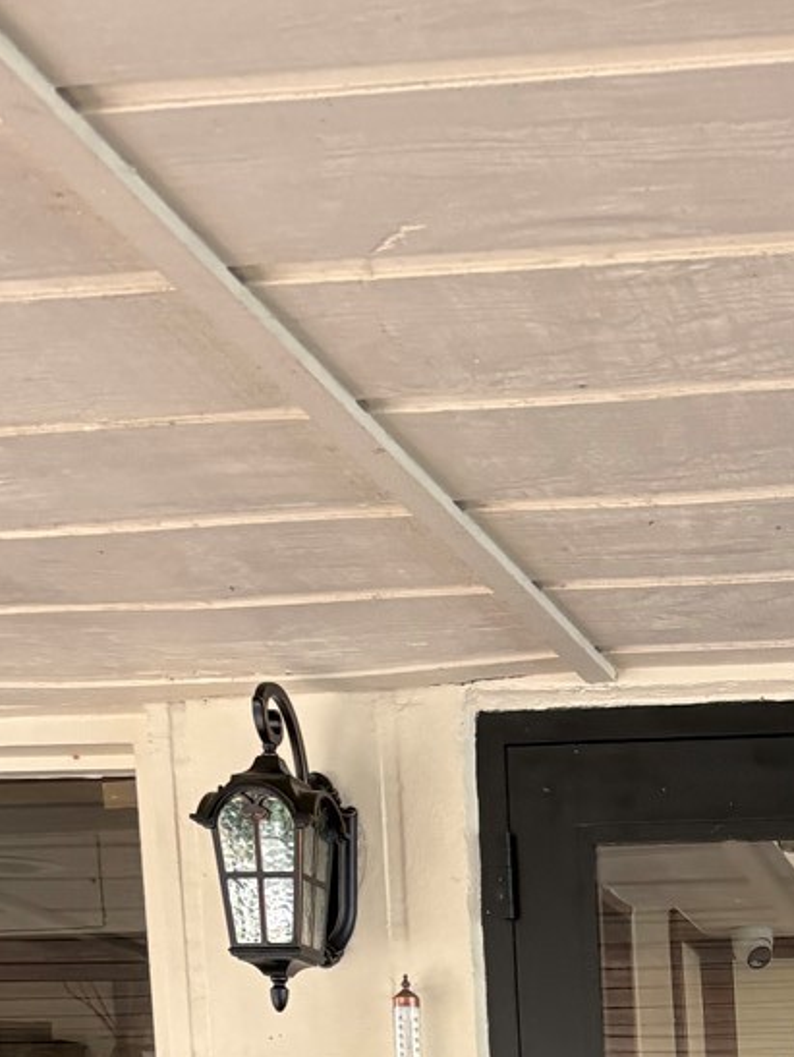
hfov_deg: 18.1
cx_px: 1035
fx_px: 2322
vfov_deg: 22.0
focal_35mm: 76
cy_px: 1513
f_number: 1.6
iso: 100
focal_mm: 5.96
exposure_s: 1/122
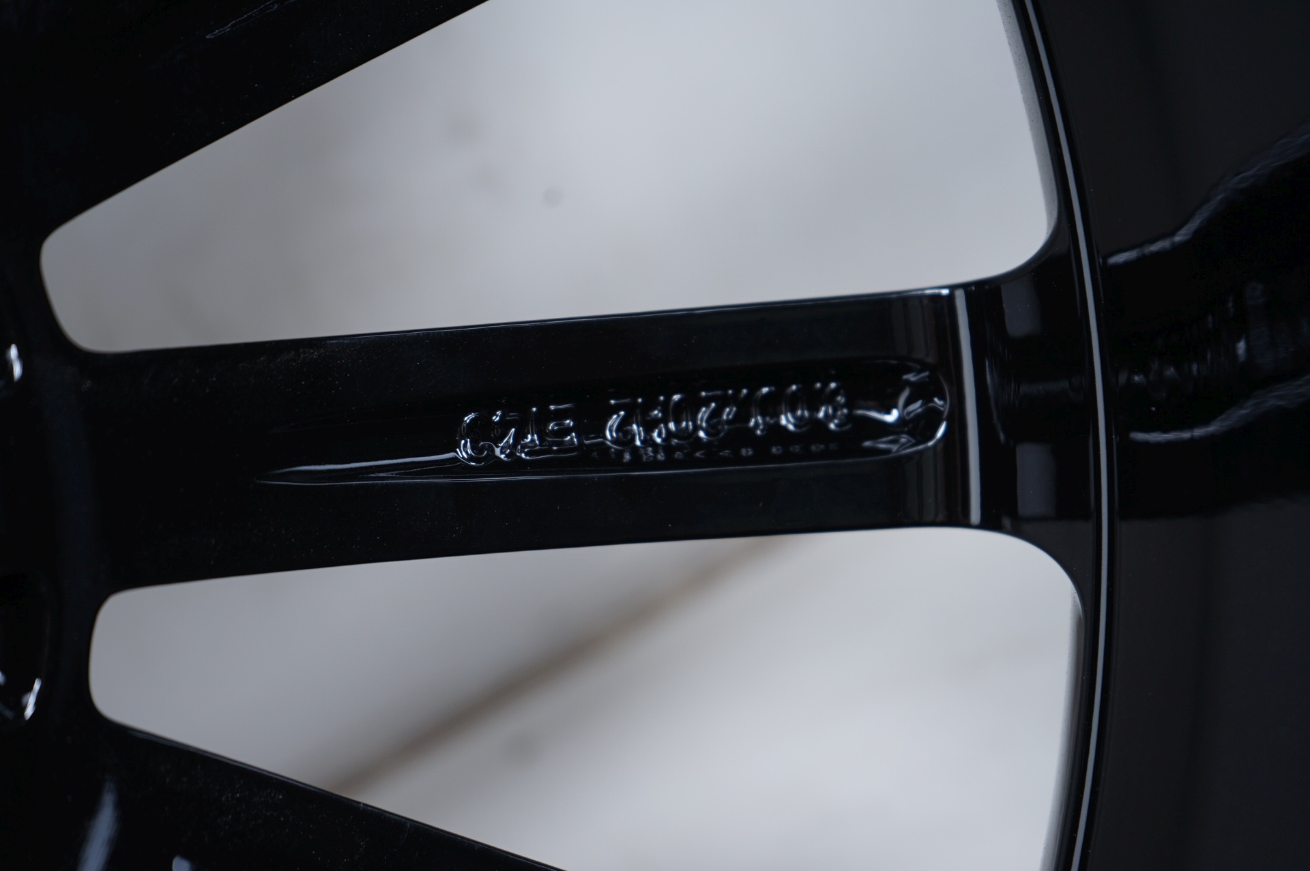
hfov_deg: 28.9
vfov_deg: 19.4
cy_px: 436
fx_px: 2545
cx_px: 655
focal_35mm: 70
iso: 250
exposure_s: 1/125
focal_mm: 70
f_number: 5.6
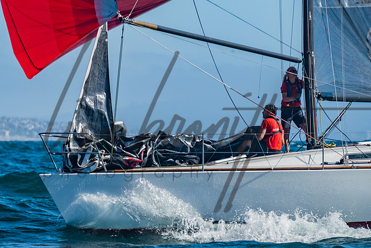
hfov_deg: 5.6
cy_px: 104
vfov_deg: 3.7
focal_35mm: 369
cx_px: 117
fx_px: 3801
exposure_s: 1/640
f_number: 6.3
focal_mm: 200
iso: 160
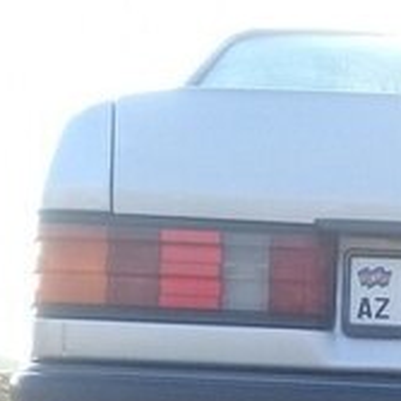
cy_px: 493
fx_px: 1415
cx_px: 451
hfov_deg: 15.6
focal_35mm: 108
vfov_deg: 15.5
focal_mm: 3.3
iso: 50
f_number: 2.2
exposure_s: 1/268
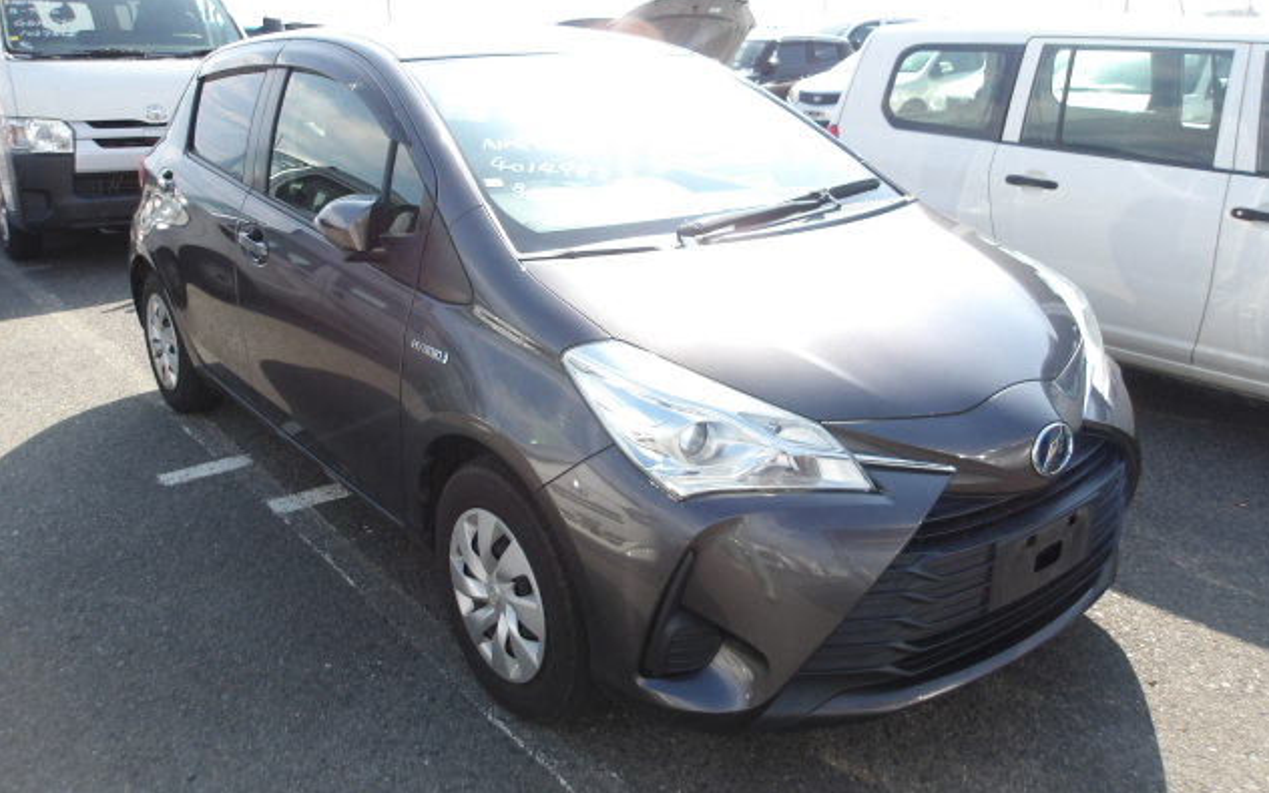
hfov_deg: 64.6
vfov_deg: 43.1
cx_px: 639
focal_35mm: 29
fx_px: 1003
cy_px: 363
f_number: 3
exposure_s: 1/490
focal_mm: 4.9
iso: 100
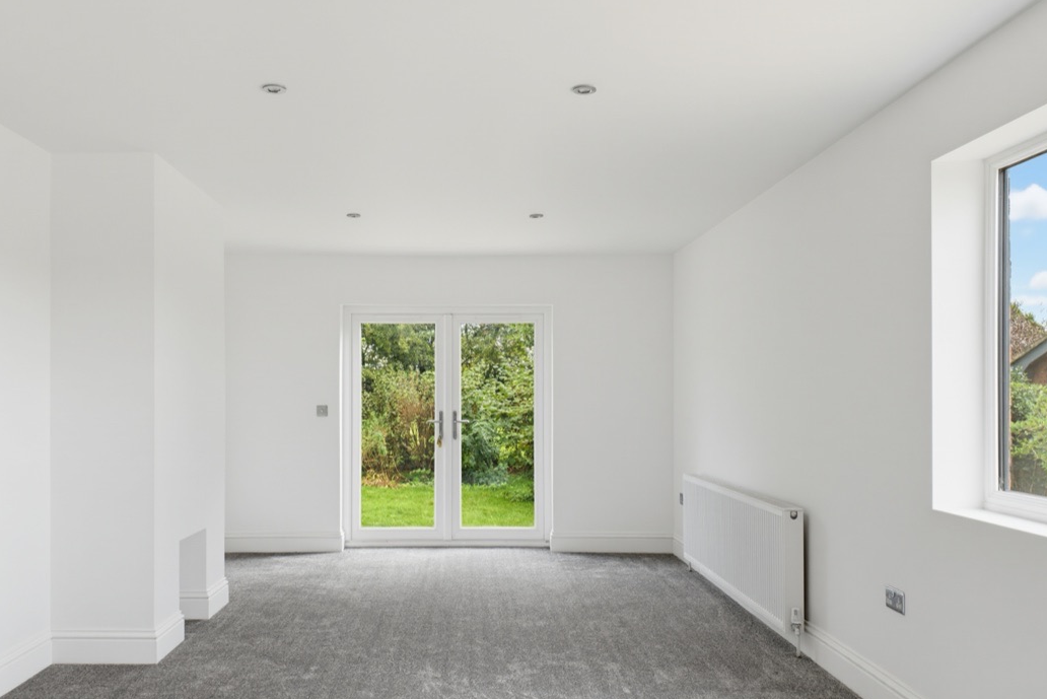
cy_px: 409
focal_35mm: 31
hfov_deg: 60.1
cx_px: 467
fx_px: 902
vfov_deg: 42.2
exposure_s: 1/2
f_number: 8
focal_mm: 20
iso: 100
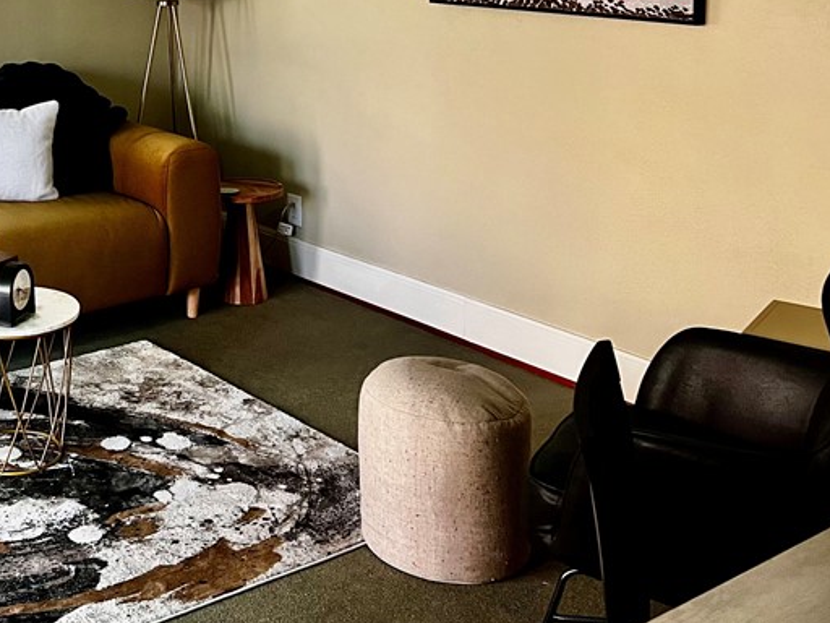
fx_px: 1247
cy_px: 34
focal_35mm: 52
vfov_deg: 26.8
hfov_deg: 34.9
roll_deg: +0.5
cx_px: 94
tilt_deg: -6.8
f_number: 1.5
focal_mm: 5.7
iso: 125
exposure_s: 1/60
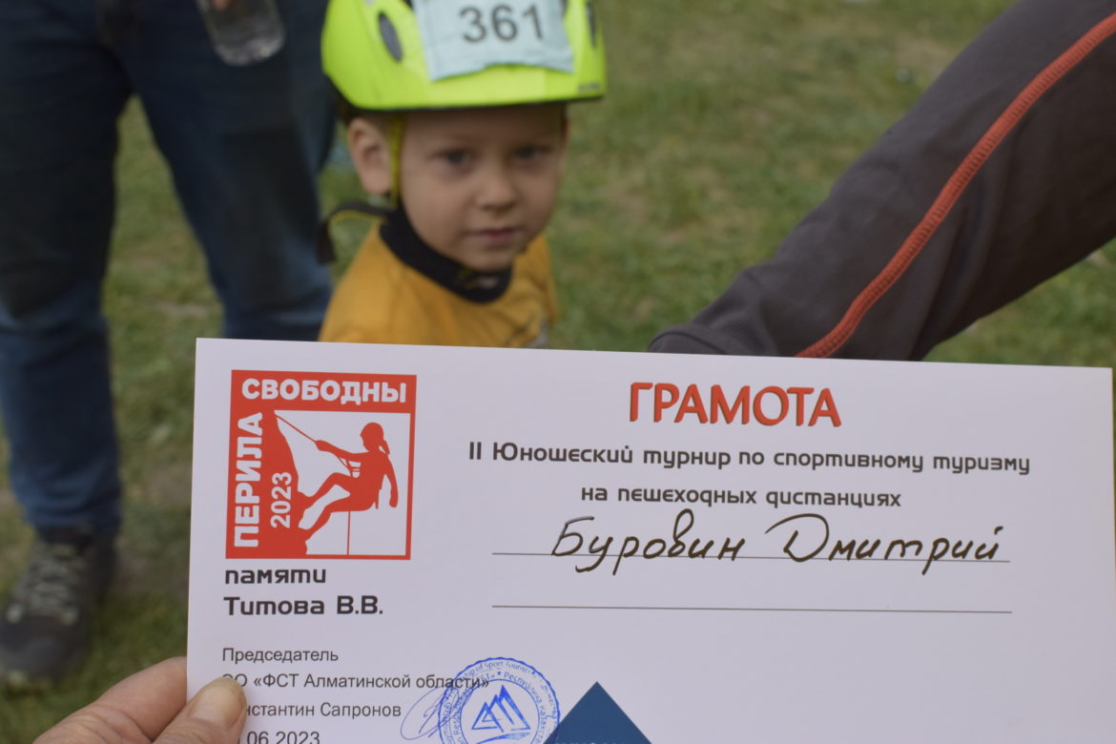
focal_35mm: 52
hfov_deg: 37.9
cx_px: 558
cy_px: 372
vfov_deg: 25.8
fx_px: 1627
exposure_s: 1/250
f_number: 8
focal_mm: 35
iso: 220
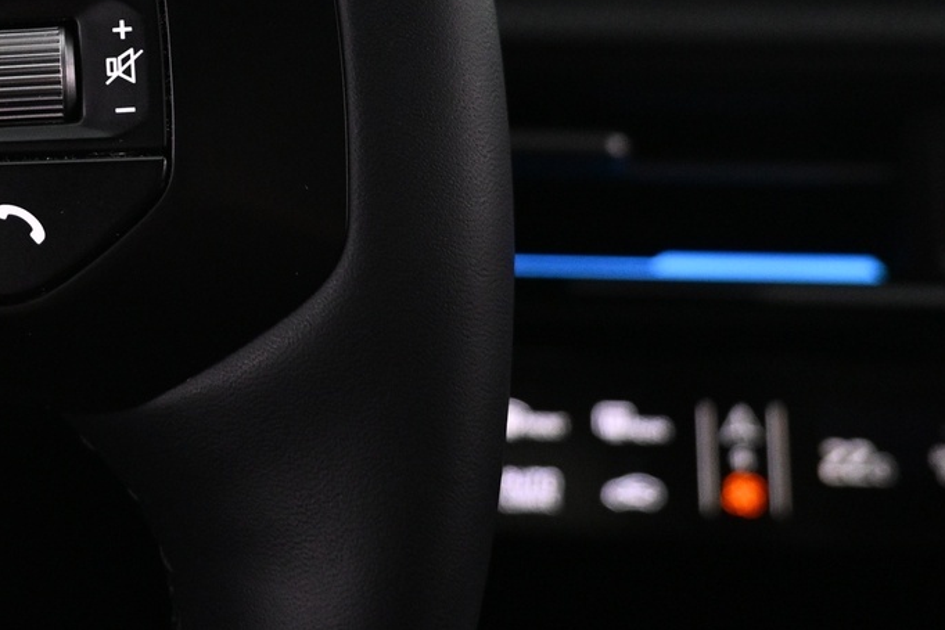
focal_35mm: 57
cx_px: -65
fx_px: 1496
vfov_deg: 22.5
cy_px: -57
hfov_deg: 31.5
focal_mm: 16
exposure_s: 1/40
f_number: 3.5
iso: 1600
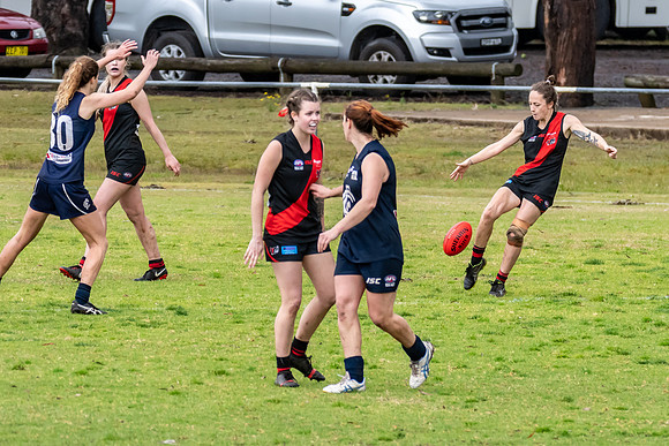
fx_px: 12073
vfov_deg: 2.1
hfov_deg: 3.2
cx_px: 545
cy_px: 195
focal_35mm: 650
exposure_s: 1/1250
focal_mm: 260
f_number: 7.1
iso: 1000
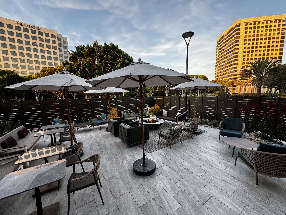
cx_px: 143
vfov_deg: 85.7
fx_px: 116
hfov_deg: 102.1
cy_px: 108
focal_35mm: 14
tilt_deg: -7.9
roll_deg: +0.9
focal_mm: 2.22
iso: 125
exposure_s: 1/99
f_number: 2.2
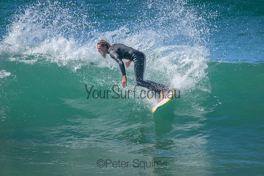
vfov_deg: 1.7
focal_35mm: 800
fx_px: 5868
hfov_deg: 2.6
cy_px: 88
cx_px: 132
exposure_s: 1/1600
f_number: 11
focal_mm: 800
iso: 2000
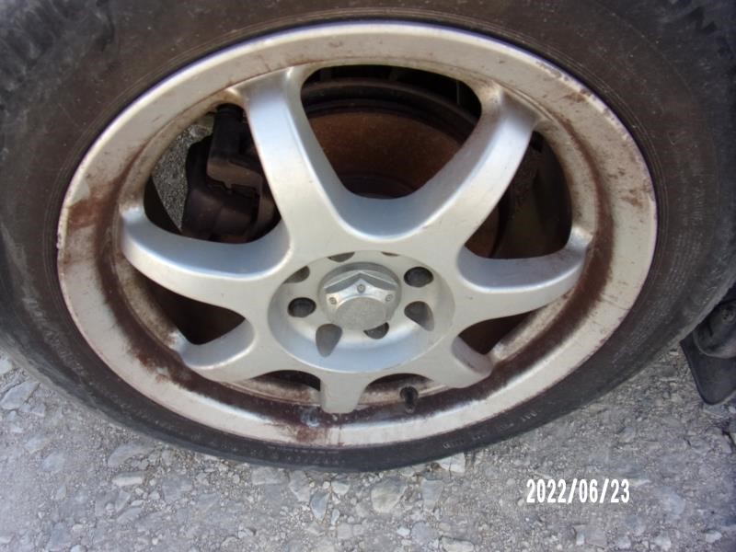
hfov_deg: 71.6
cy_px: 276
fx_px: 510
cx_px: 368
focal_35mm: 24
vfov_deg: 56.8
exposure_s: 1/200
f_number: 3.3
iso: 80
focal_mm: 4.3
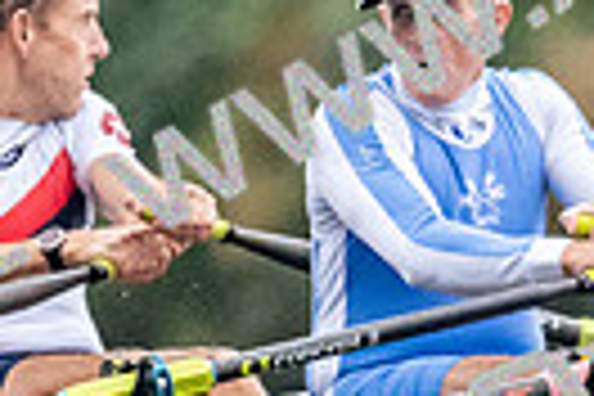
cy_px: 243
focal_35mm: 3948
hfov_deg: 0.5
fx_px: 65137
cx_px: 657
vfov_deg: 0.3
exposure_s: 1/2500
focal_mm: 600
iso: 4500
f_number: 4
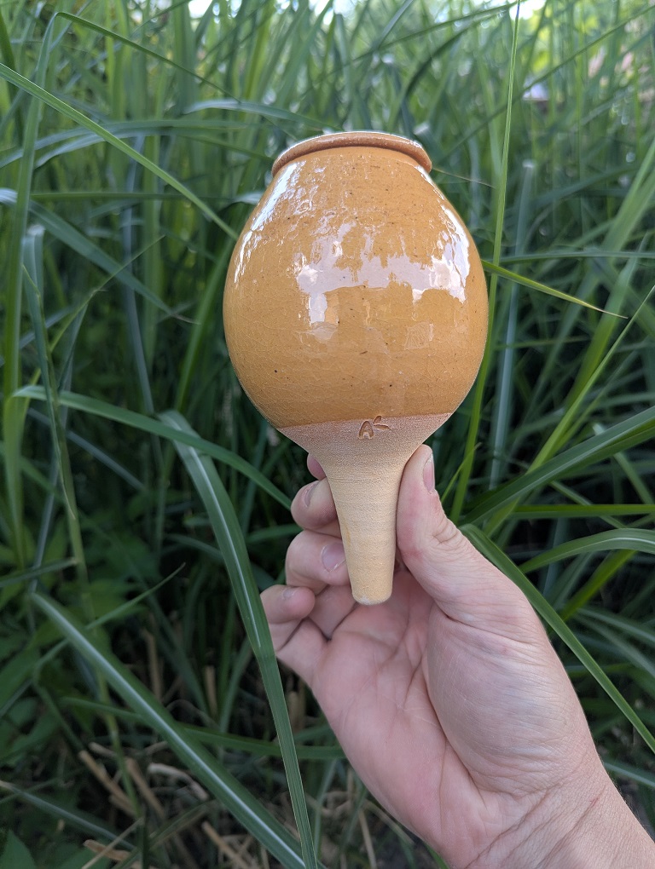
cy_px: 434
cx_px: 328
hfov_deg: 56.9
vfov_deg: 71.5
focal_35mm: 24
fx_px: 604
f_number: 1.85
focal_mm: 6.81
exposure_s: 1/233
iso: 49
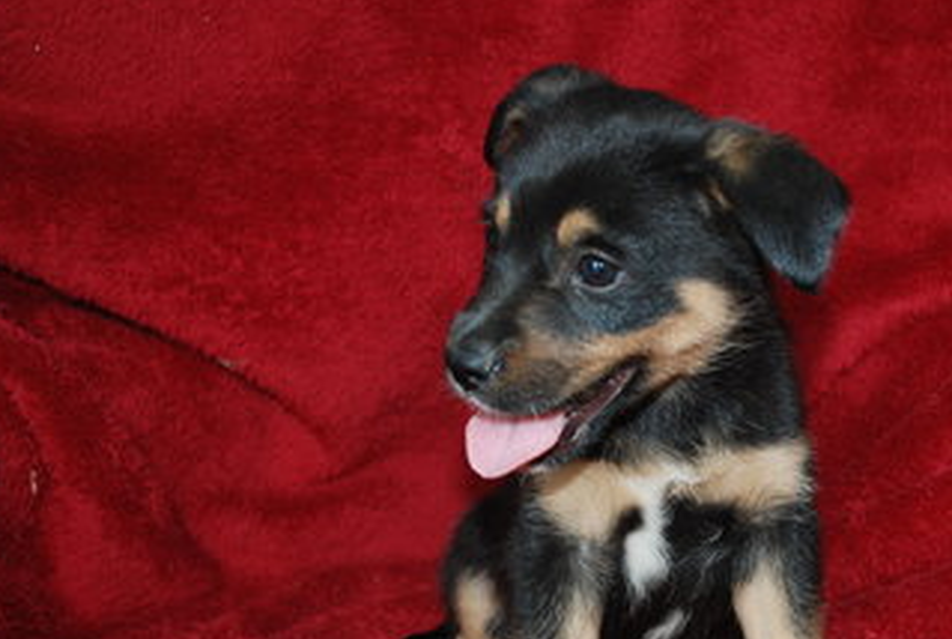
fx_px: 1245
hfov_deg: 41.1
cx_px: 657
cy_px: 437
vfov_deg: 28.5
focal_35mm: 47
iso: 200
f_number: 3.8
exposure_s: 1/60
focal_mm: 20
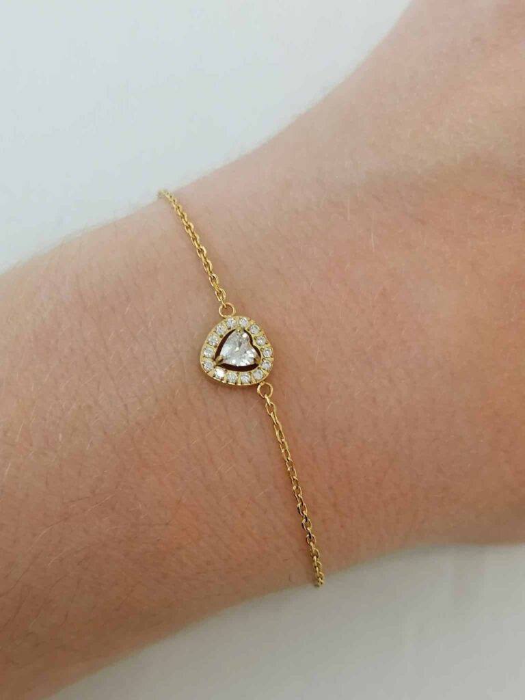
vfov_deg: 37.5
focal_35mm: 51
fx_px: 1031
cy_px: 350
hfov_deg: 28.6
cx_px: 262
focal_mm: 4.75
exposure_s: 1/50
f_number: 1.8
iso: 80
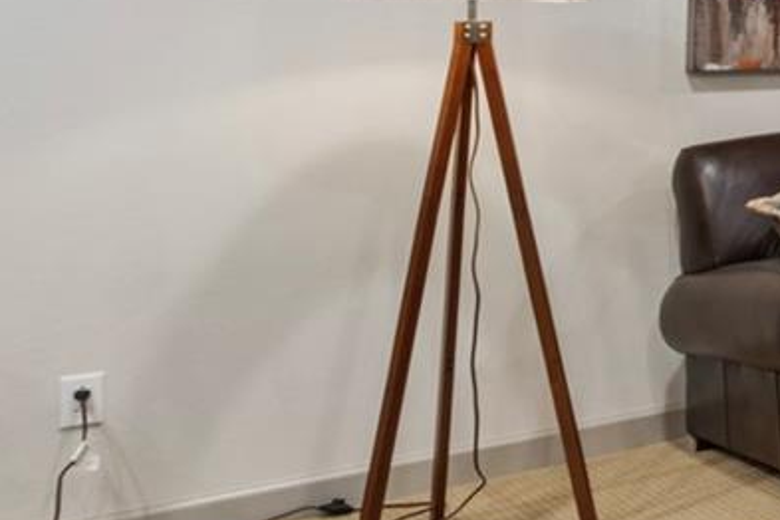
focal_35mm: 61
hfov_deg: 20.6
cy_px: 12
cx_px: 1459
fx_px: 1322
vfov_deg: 21.5
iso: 320
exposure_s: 1/5
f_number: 13
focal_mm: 10
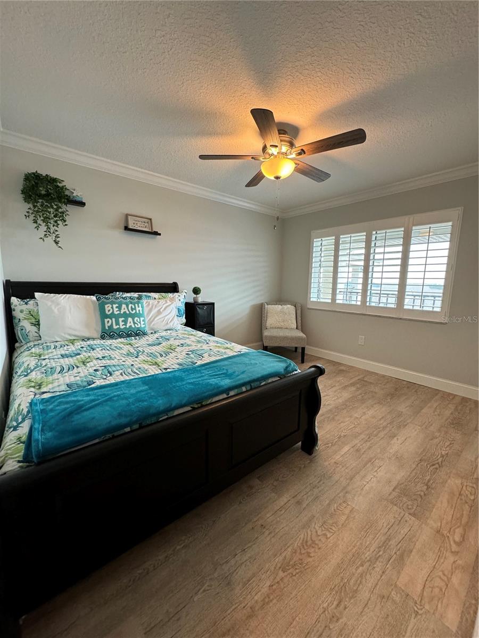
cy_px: 319
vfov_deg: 102.1
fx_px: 258
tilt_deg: -8.2
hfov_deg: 85.7
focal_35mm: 14
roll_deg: -0.5
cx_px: 240
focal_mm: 2.22
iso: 320
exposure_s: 1/120
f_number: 2.2
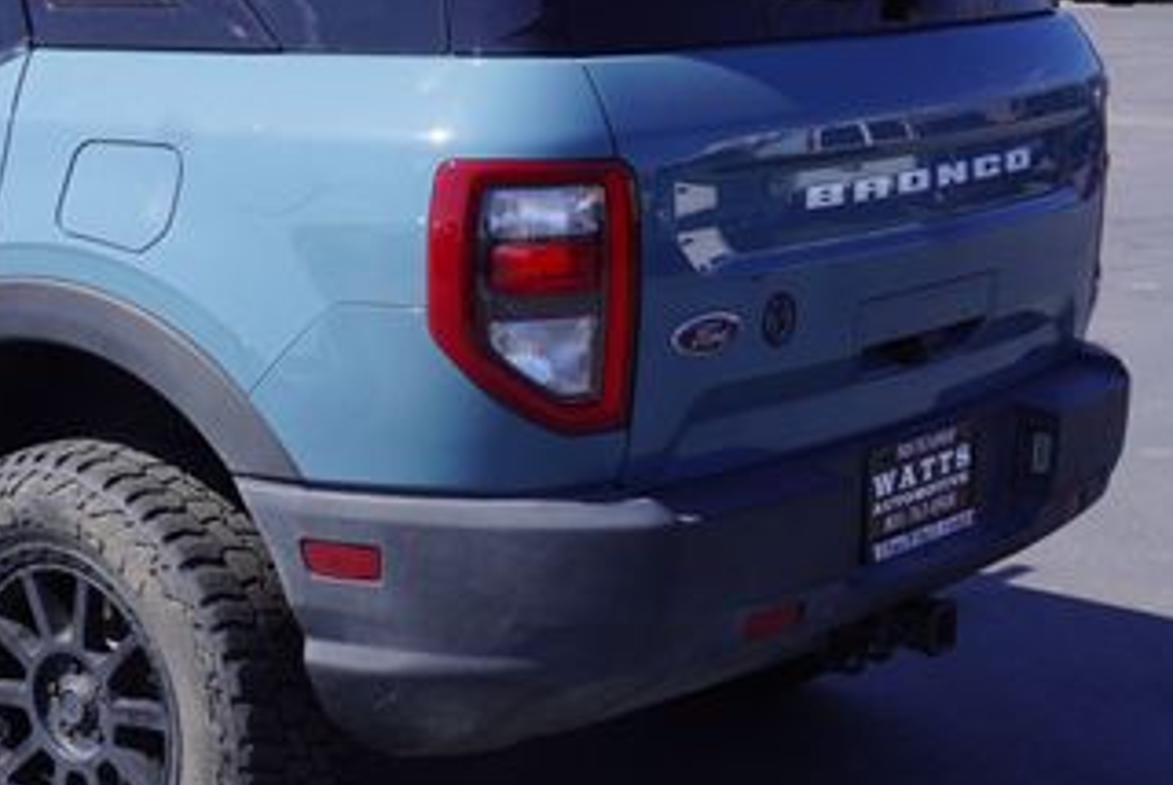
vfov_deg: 19.0
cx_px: 77
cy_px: 352
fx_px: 2348
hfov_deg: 26.9
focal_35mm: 72
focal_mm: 24
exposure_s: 1/125
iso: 100
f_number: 10
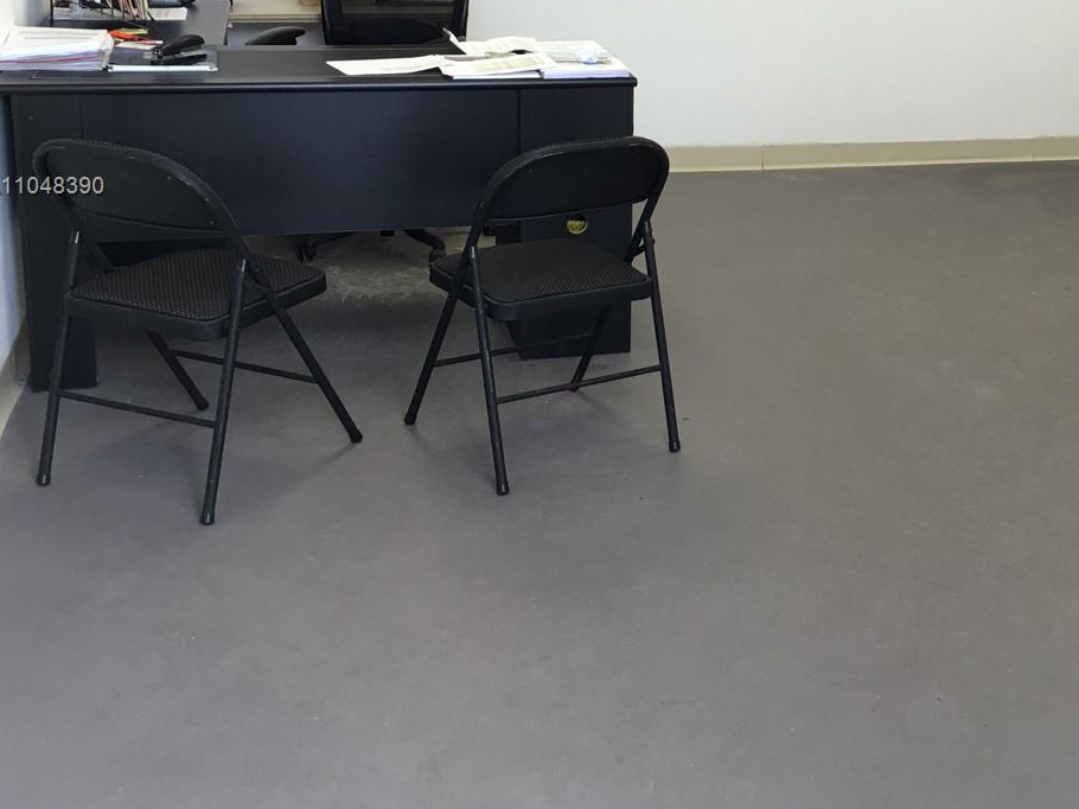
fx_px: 1589
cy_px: 187
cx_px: 866
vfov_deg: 28.1
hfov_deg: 36.2
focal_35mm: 51
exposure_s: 1/40
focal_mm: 4.15
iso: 25
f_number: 2.2
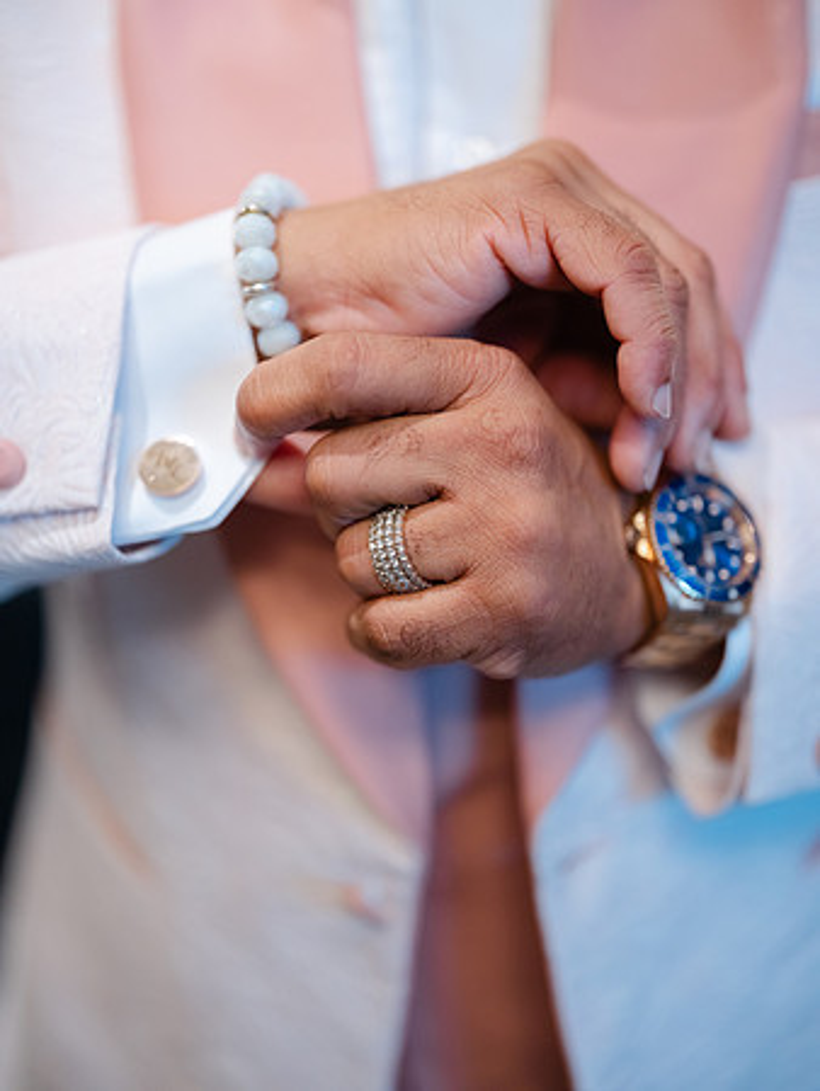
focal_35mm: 44
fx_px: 1388
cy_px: 546
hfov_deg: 32.9
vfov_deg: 42.9
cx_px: 410
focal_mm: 55
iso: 2500
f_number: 1.7
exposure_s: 1/250
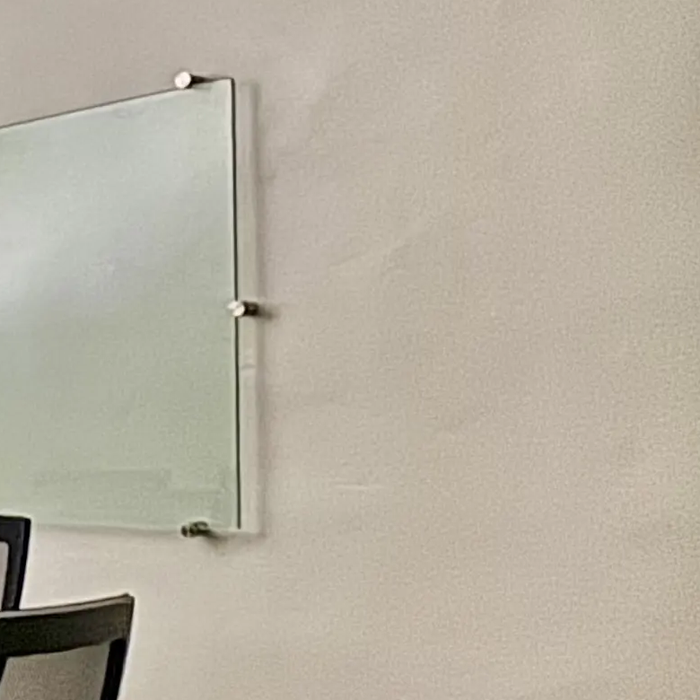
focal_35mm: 64
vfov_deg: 26.8
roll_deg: +2.4
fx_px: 1464
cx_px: -631
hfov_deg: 19.0
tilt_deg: -1.0
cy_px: 451
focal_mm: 2.22
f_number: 2.2
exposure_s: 1/8
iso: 2000
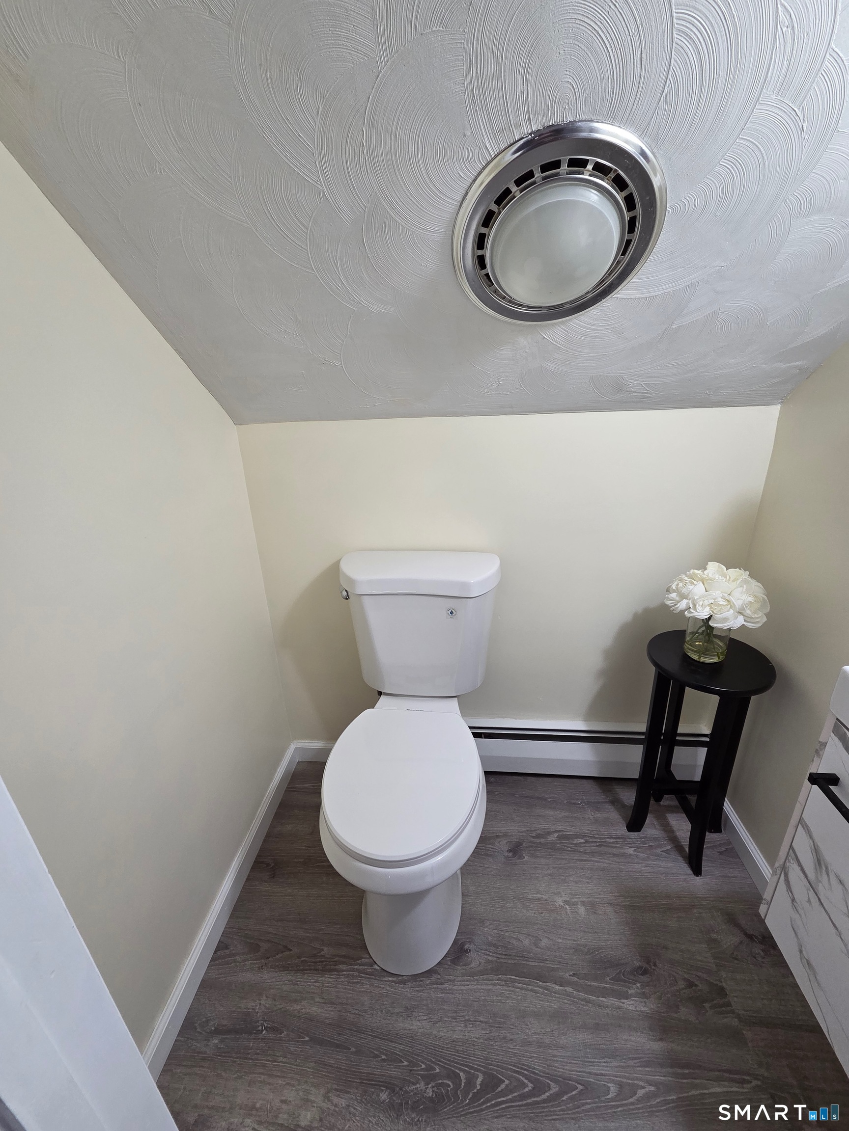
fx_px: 425
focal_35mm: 13
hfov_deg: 89.9
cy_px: 566
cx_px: 424
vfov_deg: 106.2
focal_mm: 2.2
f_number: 2.2
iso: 200
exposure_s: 1/120
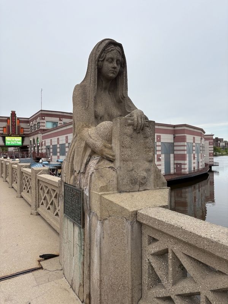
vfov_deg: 67.3
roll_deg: +1.4
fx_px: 228
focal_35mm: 26
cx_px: 114
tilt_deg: +0.3
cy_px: 152
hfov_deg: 53.1
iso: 50
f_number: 1.6
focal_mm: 5.96
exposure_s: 1/1287
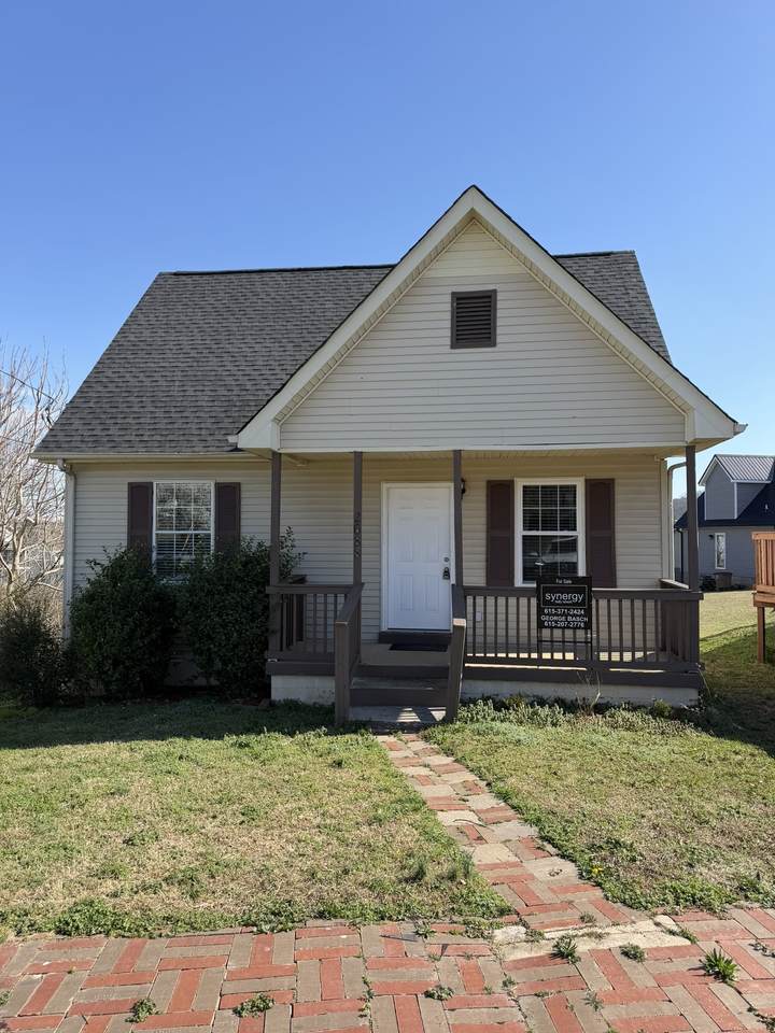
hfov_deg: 56.8
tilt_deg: +2.0
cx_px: 388
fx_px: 716
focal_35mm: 24
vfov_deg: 71.6
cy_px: 516
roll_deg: -0.6
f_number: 1.78
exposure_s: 1/2703
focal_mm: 6.76
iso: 80
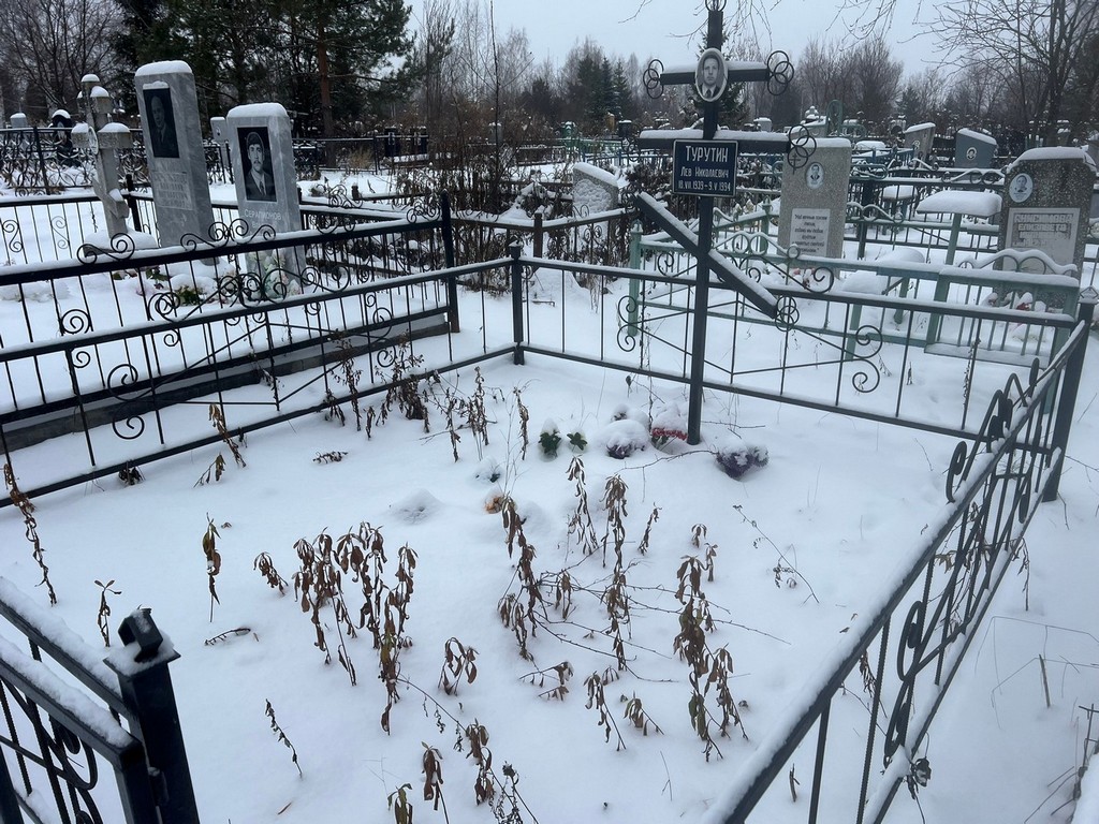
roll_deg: +0.2
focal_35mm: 26
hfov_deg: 67.3
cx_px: 550
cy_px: 412
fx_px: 825
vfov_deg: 53.1
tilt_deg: -17.8
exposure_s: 1/1645
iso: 50
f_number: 1.5
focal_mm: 5.7
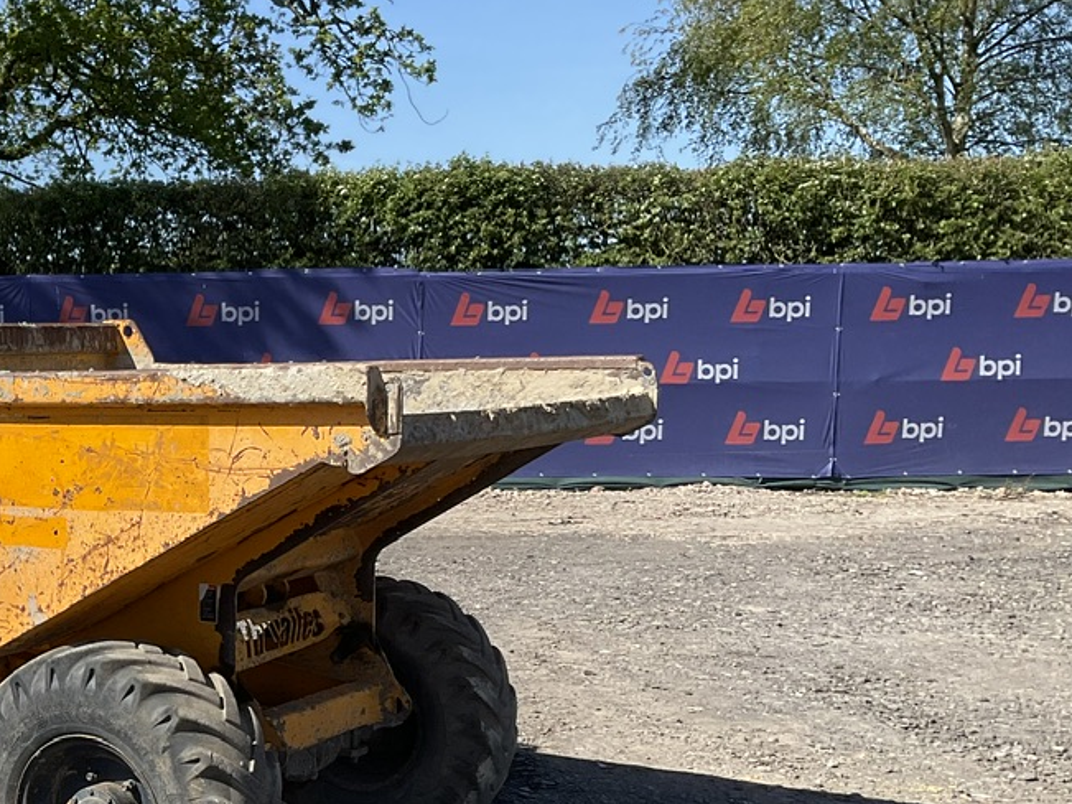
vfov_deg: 25.4
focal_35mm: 57
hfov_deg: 31.7
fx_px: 1765
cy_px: 600
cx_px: 51
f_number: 1.8
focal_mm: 3
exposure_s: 1/1451
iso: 16
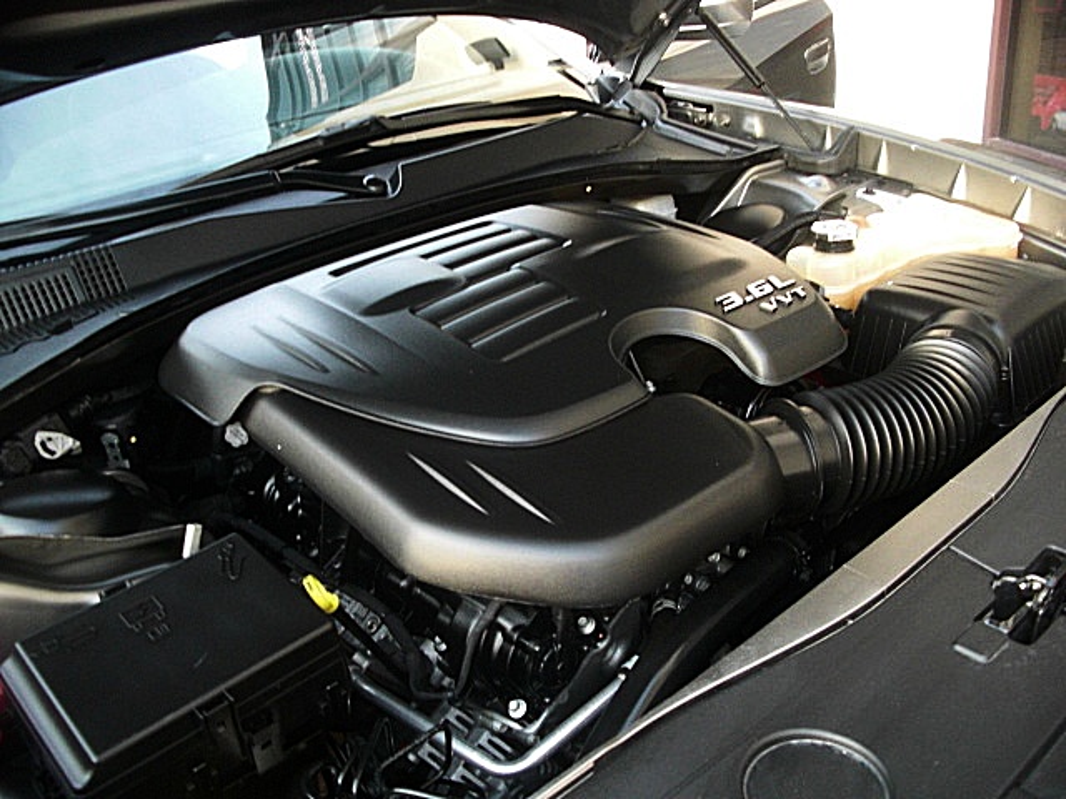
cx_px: 533
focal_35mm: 36
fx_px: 1109
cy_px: 400
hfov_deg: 51.4
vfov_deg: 39.7
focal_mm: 6.3
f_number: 2.8
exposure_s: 1/80
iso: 400
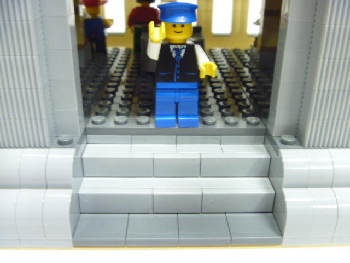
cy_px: 132
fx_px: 354
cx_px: 175
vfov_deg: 40.7
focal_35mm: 35
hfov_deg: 52.6
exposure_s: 1/5
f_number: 3.5
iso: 400
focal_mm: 6.3
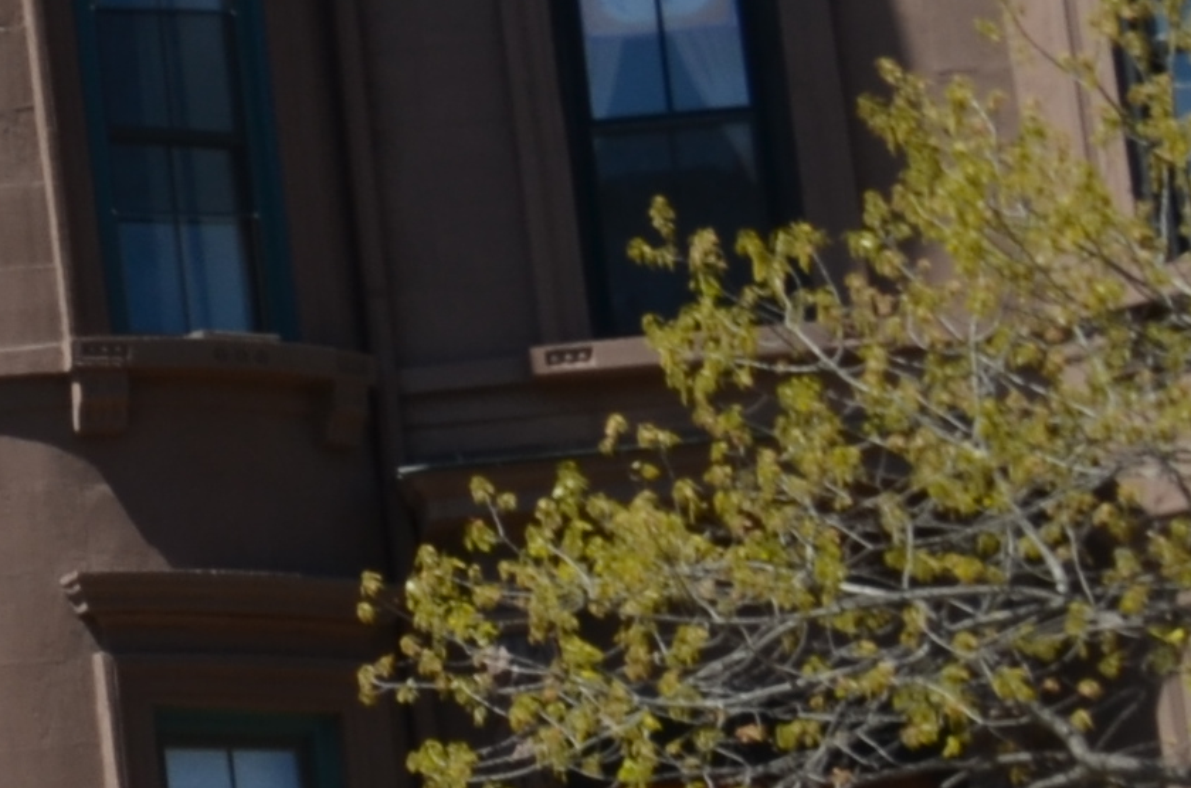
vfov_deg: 7.7
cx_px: -2060
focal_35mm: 176
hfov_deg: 9.7
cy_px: 652
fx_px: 5809
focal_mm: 20
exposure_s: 1/250
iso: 100
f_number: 8
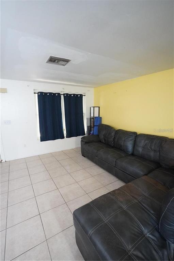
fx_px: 120
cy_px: 130
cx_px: 87
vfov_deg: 95.0
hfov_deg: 72.0
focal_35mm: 16
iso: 5000
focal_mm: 11
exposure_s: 1/160
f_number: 2
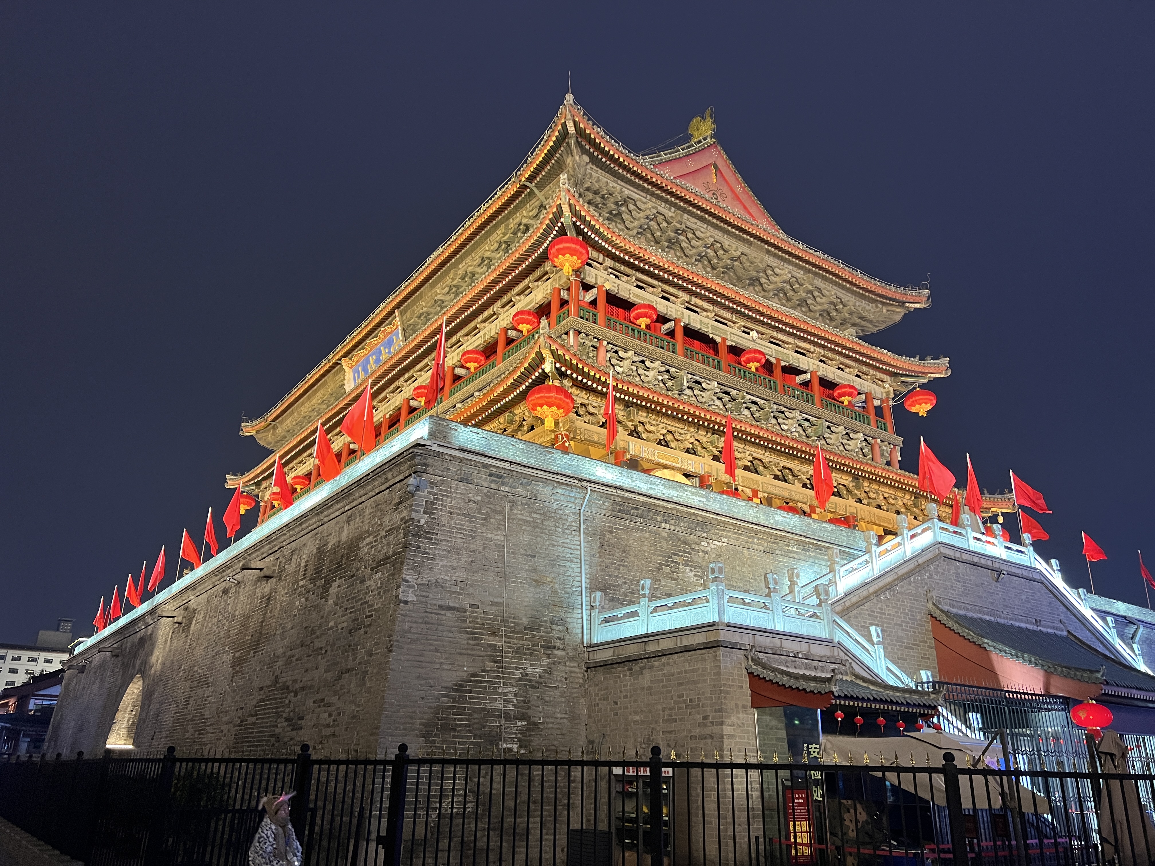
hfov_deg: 67.3
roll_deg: -1.0
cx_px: 578
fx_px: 868
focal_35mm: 26
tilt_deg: +19.7
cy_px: 433
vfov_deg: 53.1
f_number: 1.5
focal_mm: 5.7
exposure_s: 1/50
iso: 250
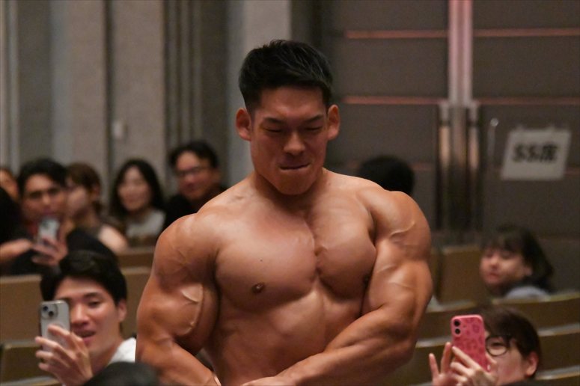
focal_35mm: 270
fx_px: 4348
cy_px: 193
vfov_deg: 5.1
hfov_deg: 7.6
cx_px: 290
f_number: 5.6
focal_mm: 180
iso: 25600
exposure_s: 1/400
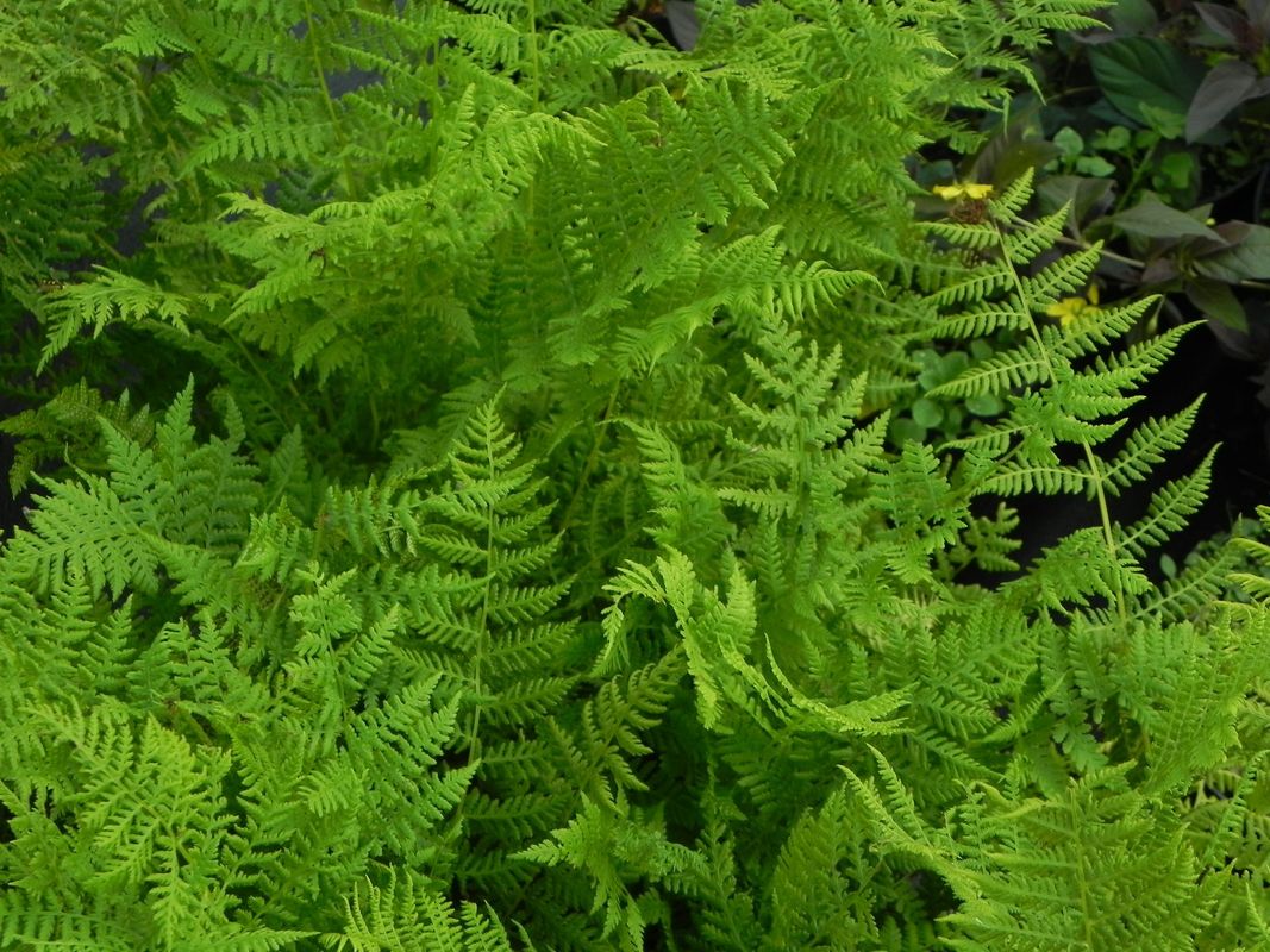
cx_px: 635
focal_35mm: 85
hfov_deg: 23.0
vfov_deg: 17.4
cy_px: 476
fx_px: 3118
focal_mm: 15.1
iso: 160
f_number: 4.5
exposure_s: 1/125
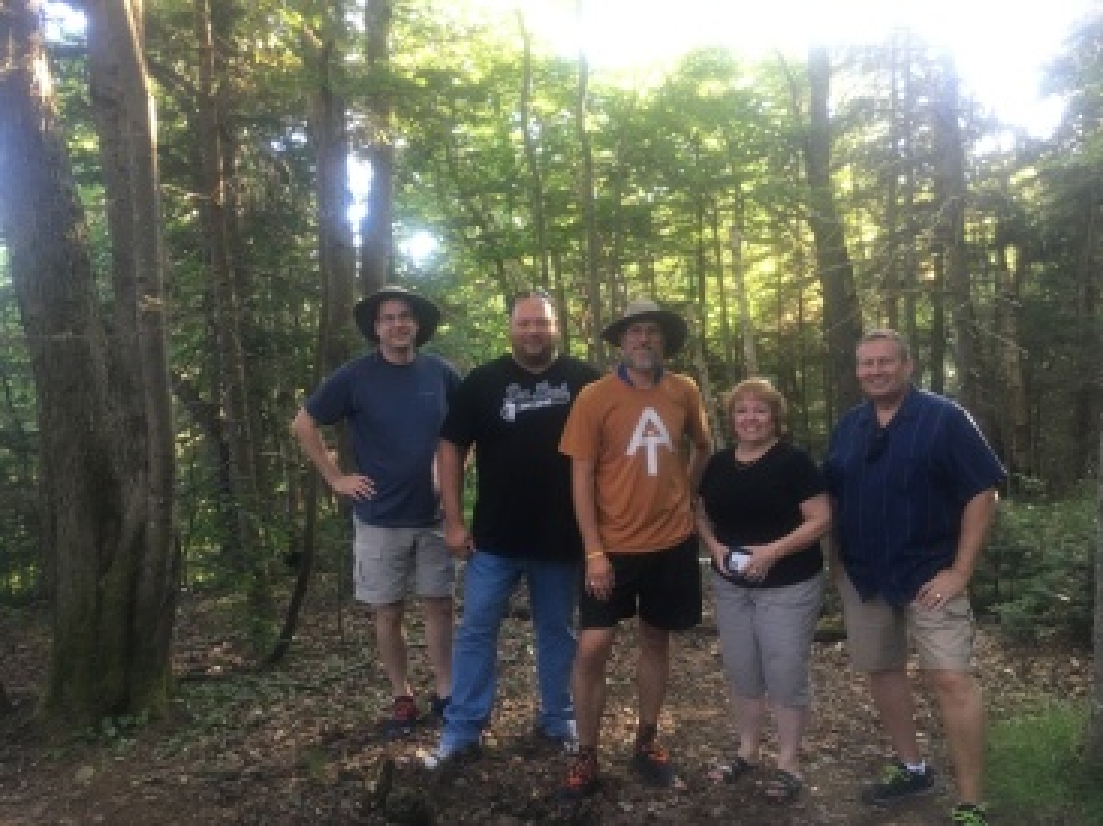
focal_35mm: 29
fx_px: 923
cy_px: 413
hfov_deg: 61.7
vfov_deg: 48.2
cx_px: 552
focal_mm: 4.15
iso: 125
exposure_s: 1/30
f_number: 2.2
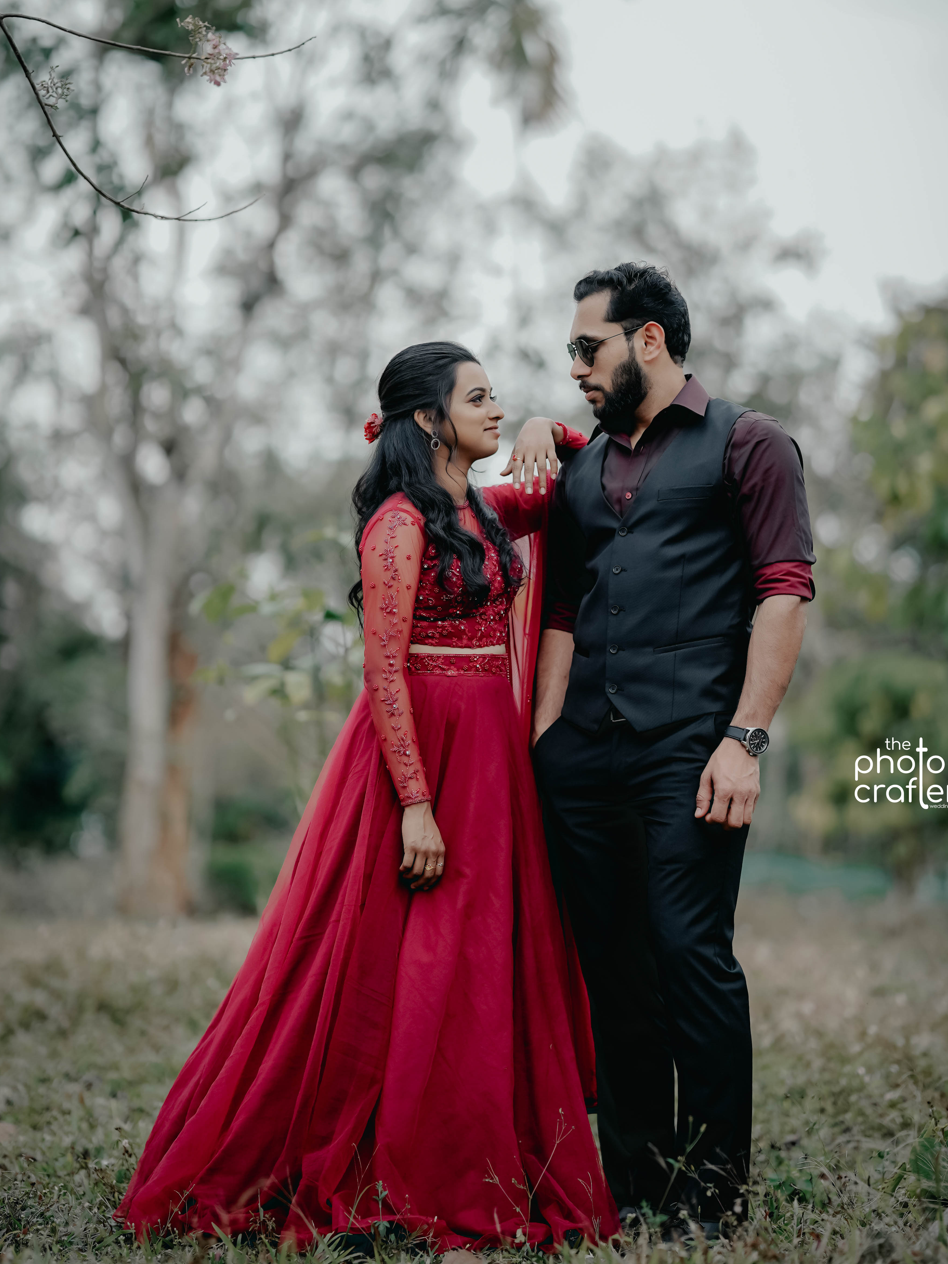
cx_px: 506
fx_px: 3834
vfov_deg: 18.7
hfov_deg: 14.1
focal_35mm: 105
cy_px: 513
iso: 125
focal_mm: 85
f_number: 1.4
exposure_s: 1/1250
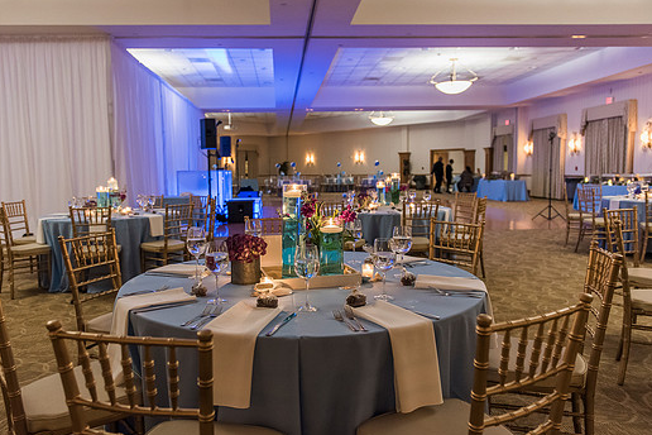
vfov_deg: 47.9
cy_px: 211
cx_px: 307
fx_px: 489
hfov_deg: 67.3
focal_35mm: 27
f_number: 2.8
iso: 3200
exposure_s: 1/60
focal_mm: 24
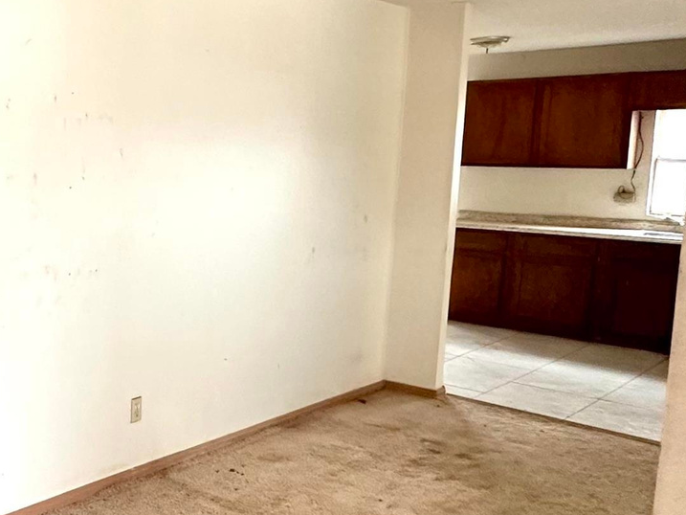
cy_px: 238
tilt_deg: -6.0
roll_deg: +0.0
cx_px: -113
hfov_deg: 37.1
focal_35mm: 40
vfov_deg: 36.0
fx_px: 793
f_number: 2.2
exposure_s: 1/60
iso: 400
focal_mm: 2.22
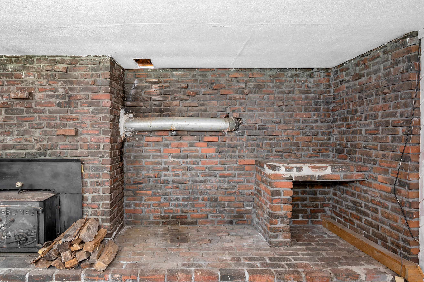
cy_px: 144
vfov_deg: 58.1
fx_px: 254
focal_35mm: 22
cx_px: 178
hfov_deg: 79.1
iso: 100
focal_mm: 18.5
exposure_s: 50
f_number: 10
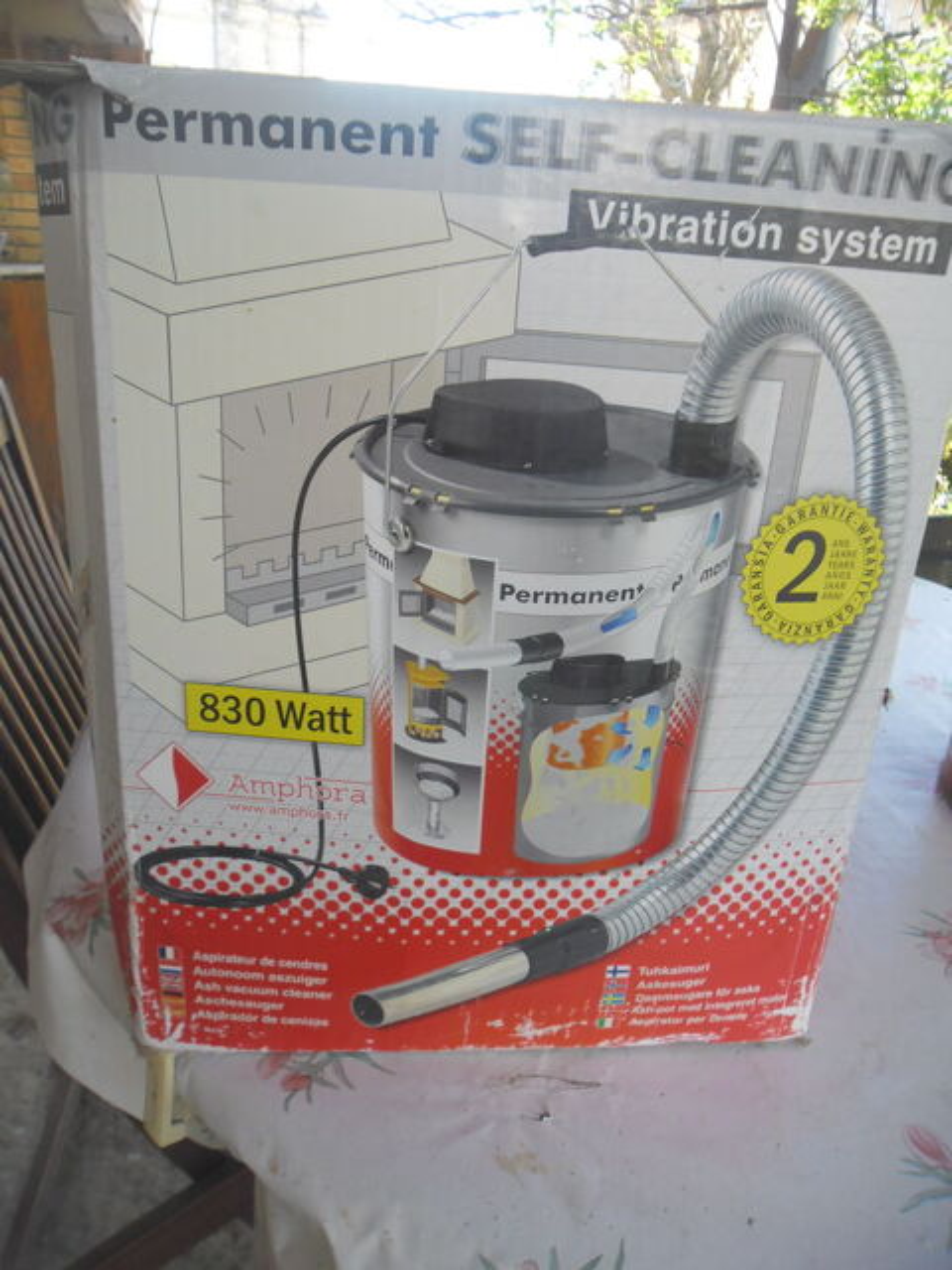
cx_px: 476
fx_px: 990
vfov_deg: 65.3
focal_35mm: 27
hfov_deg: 51.4
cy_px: 635
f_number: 3.5
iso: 100
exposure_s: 1/79
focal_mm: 4.9
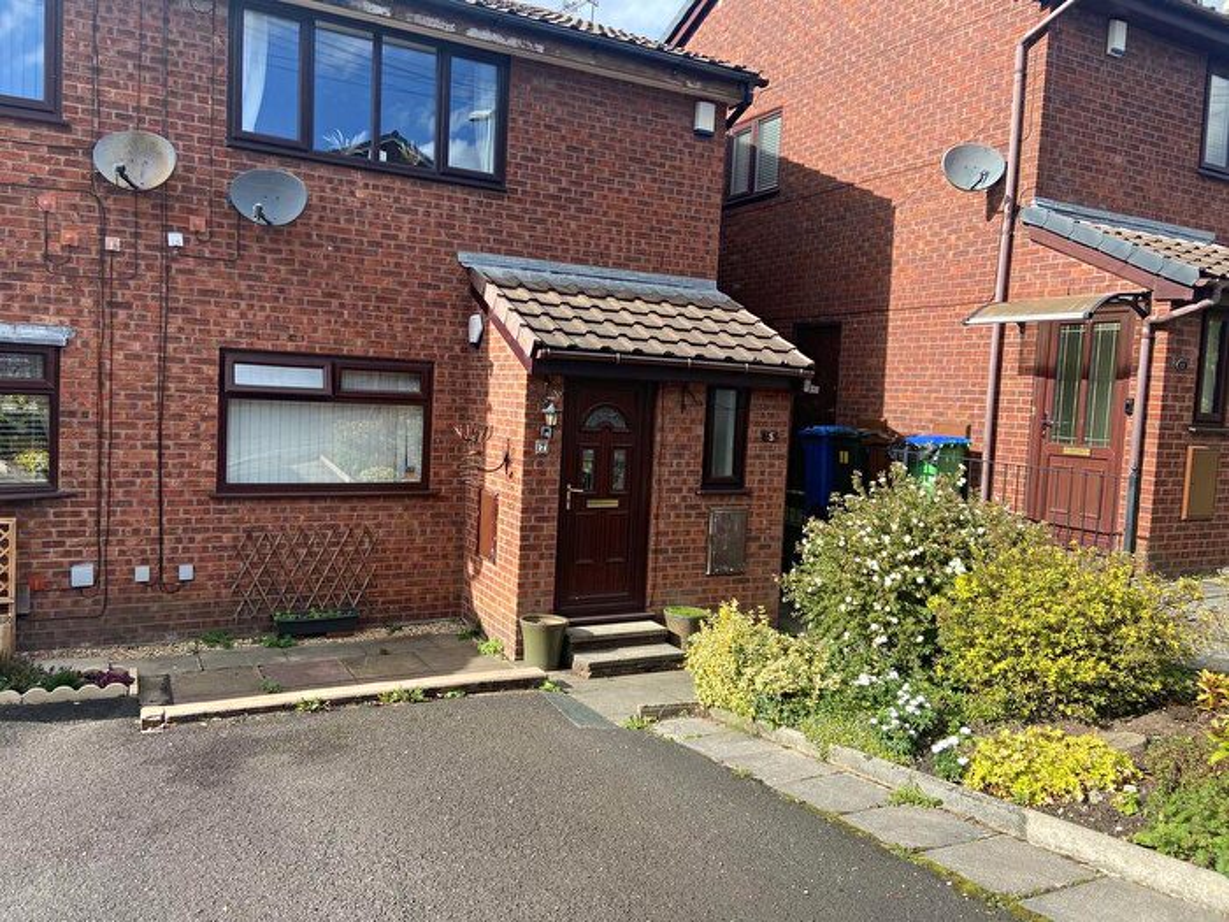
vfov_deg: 53.1
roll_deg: -2.9
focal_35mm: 26
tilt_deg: -6.4
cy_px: 461
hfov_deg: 67.3
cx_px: 614
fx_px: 923
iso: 32
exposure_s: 1/1007
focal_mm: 4.25
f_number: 1.8
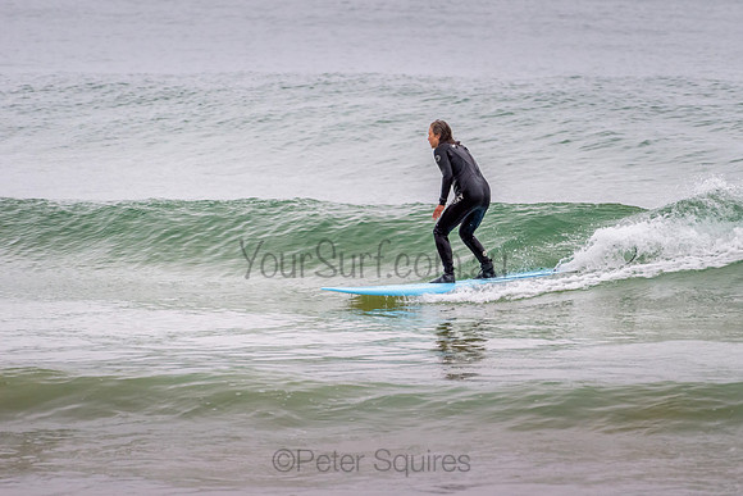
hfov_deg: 3.4
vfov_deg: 2.2
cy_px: 204
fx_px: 12661
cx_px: 446
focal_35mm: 613
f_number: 5.6
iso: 800
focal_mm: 500
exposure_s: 1/1000
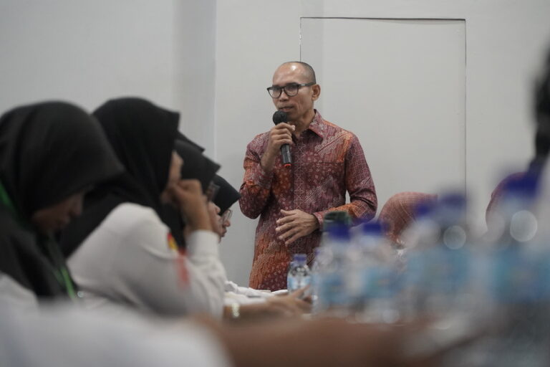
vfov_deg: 8.7
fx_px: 2398
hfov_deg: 13.1
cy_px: 184
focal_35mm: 157
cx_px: 275
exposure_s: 1/160
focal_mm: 105
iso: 5000
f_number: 4
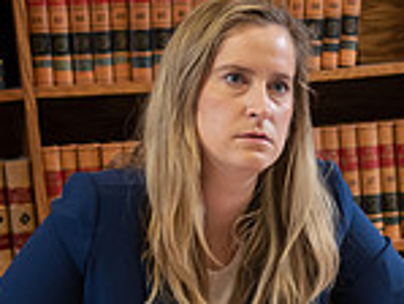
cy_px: 398
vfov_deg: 9.3
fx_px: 1834
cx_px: 407
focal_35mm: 157
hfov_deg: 12.4
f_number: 3.2
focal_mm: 42
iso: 800
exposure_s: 1/160
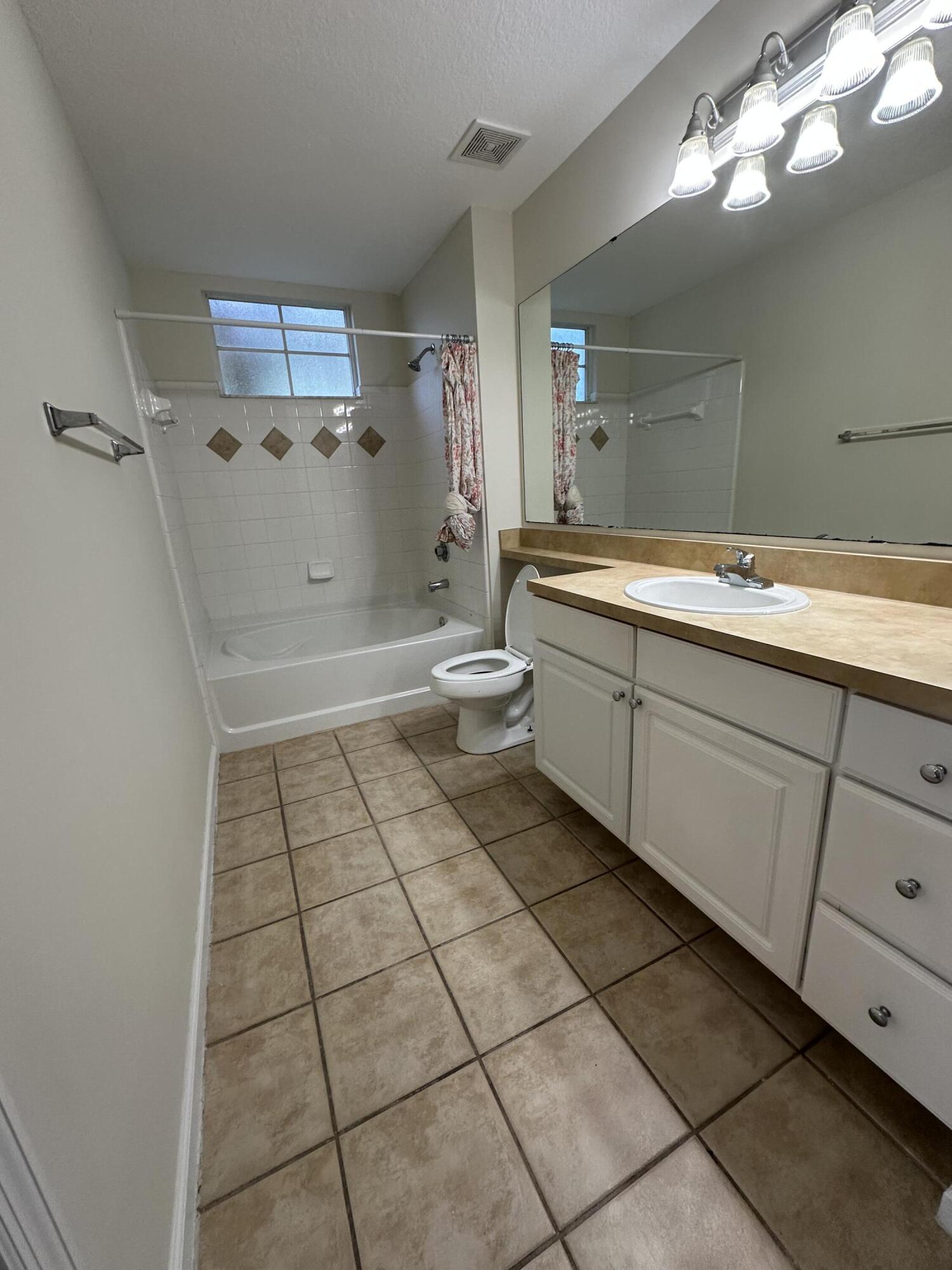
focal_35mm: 14
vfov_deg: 102.1
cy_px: 635
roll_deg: +2.1
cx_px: 476
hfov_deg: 85.7
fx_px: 513
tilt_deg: -16.1
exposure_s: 1/120
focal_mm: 2.22
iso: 200
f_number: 2.2
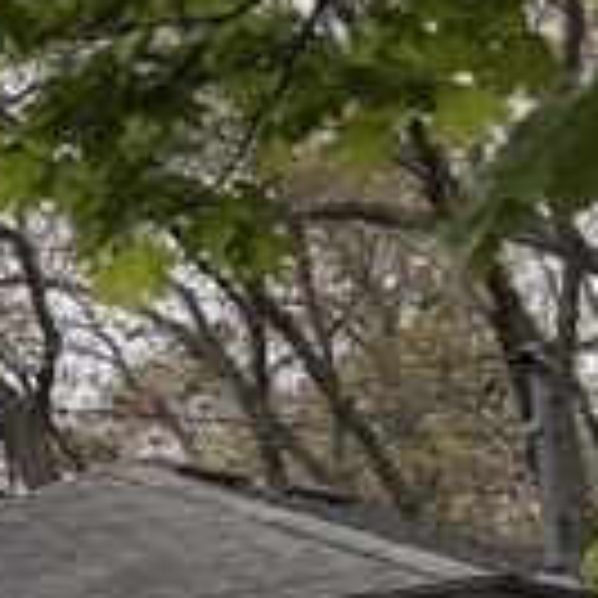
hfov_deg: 8.0
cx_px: -1398
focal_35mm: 177
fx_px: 3459
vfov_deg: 9.7
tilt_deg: +6.6
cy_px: 773
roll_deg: +1.3
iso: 50
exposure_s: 1/731
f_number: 1.6
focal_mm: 5.96
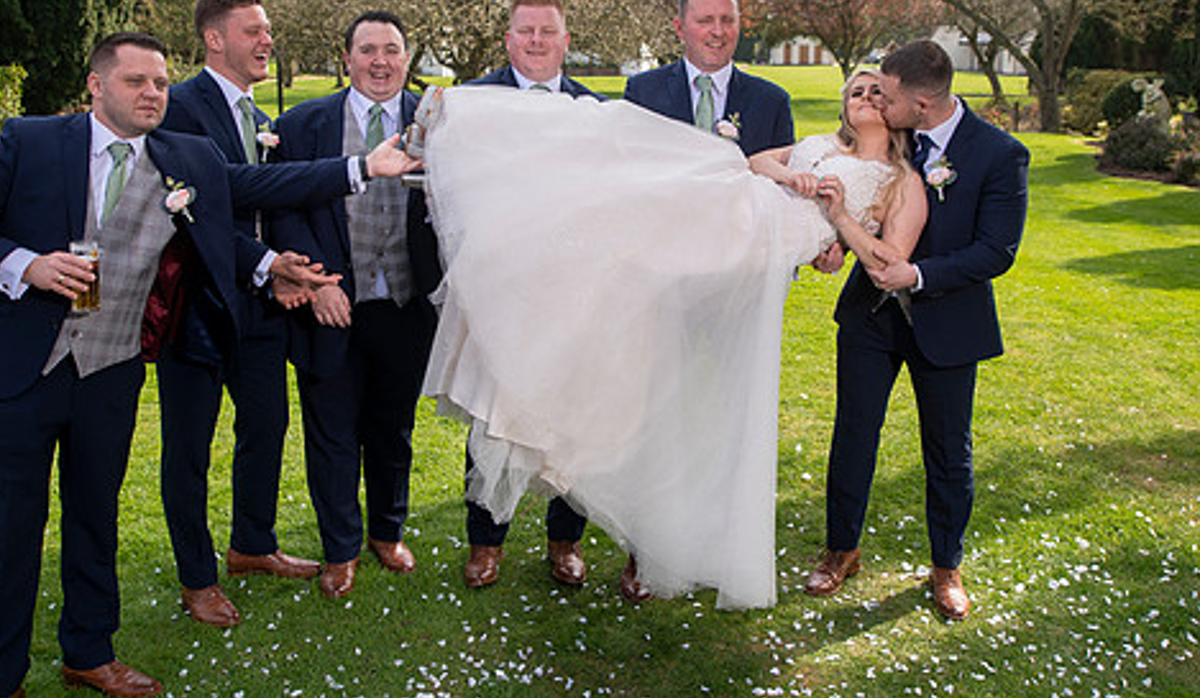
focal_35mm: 38
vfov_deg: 31.6
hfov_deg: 52.4
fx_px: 1219
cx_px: 597
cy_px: 203
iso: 125
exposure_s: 1/500
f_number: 3.5
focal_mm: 24
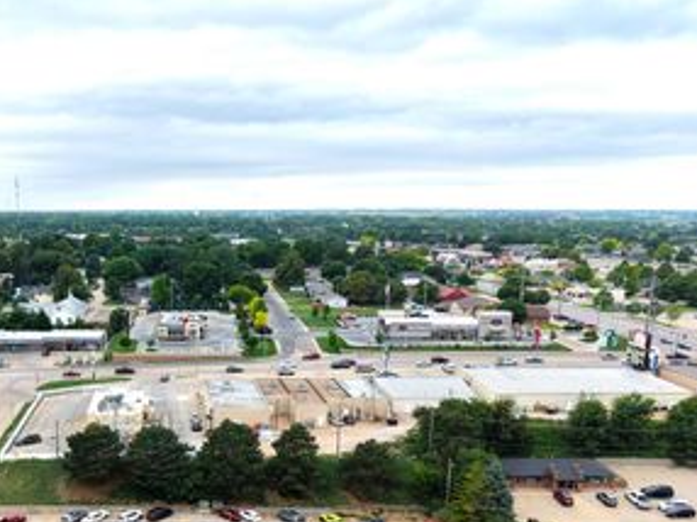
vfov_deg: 33.4
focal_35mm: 42
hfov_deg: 43.4
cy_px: 409
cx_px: 175
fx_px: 845
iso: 280
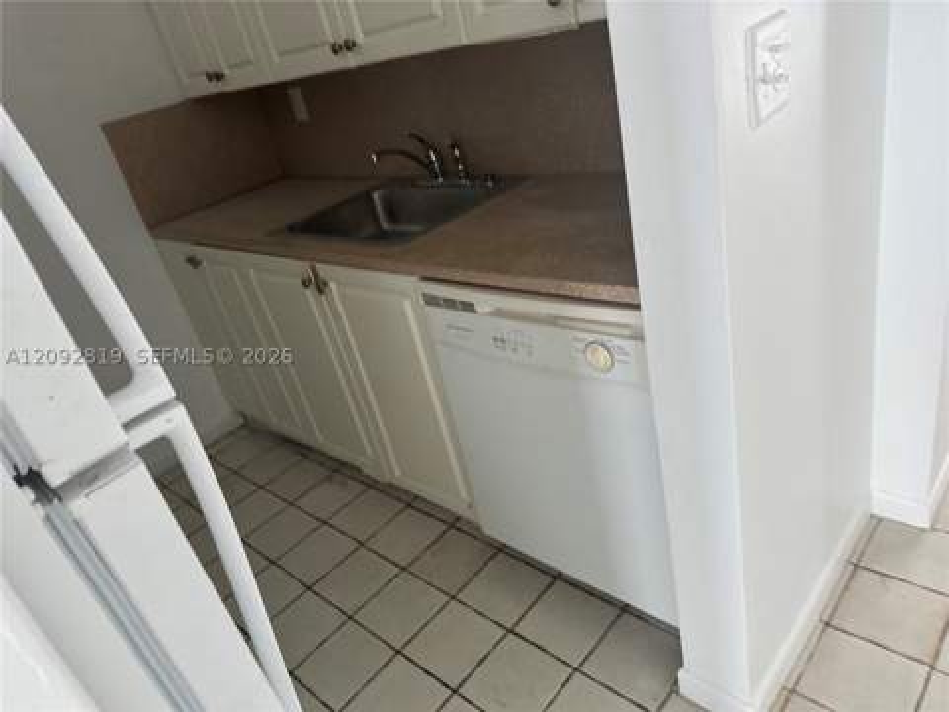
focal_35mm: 24
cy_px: 356
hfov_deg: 71.6
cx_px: 474
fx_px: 658
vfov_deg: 56.8
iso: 200
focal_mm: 6.86
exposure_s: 1/121
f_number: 1.78
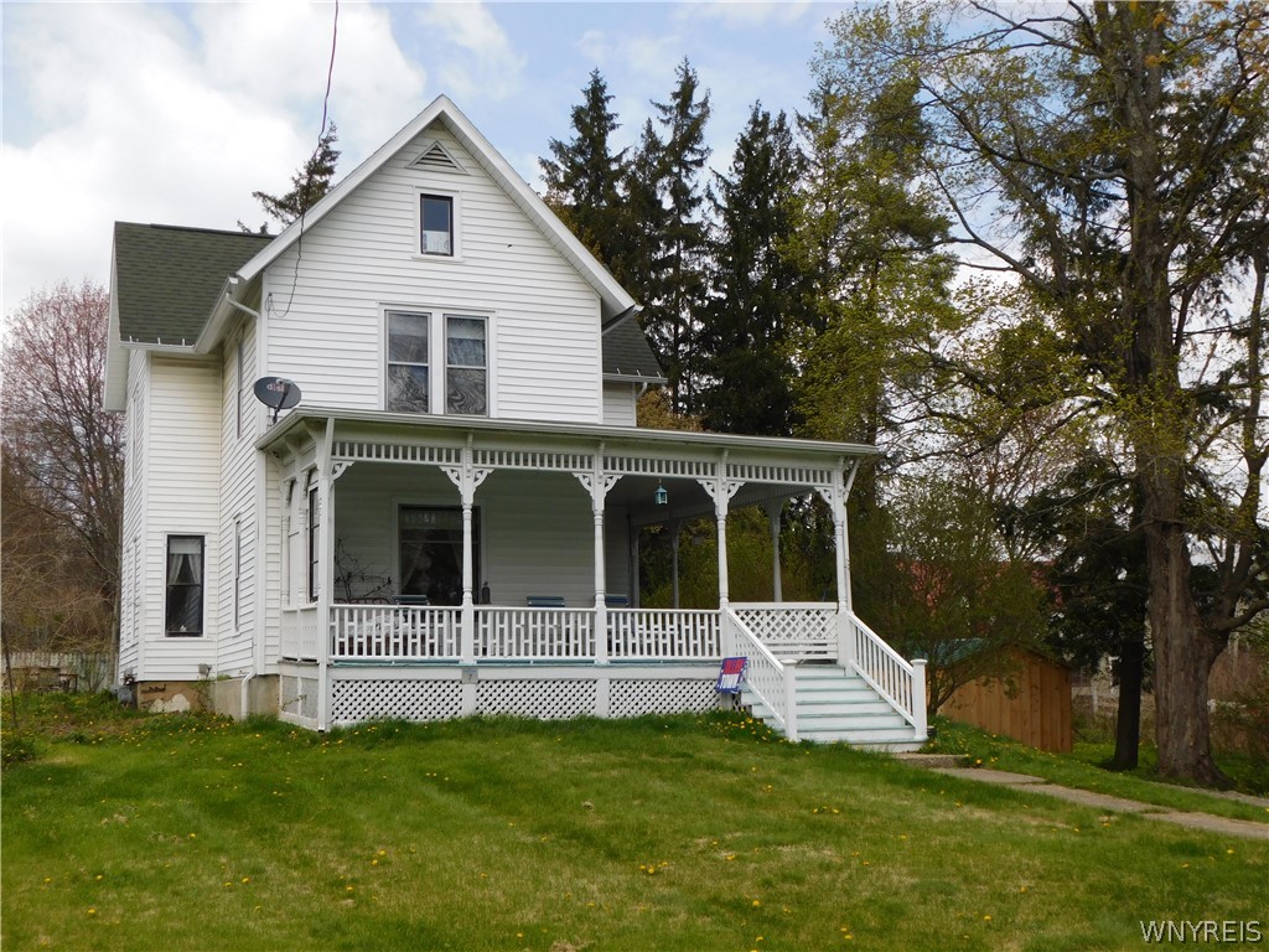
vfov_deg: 36.0
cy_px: 476
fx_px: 1466
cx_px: 634
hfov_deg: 46.8
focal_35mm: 40
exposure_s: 1/800
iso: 125
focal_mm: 7.1
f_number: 3.6
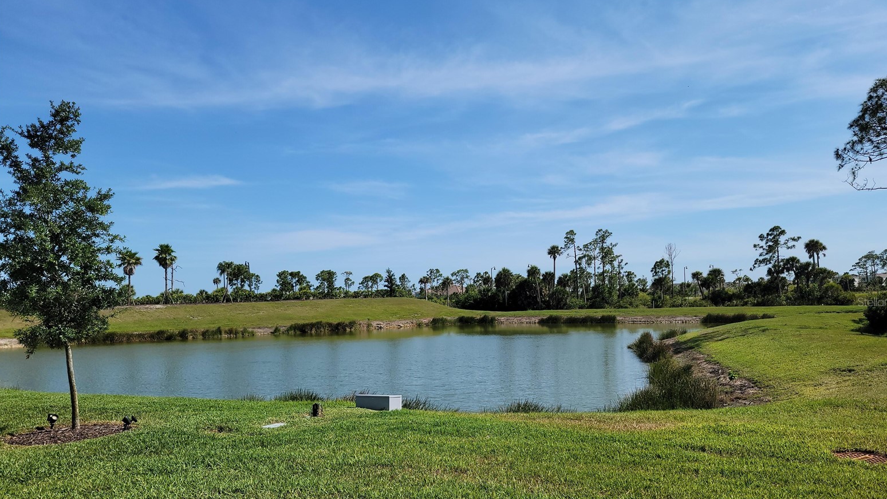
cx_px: 454
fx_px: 635
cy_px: 302
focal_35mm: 27
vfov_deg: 42.7
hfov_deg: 69.8
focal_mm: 6.7
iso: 16
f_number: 1.8
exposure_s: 1/1437
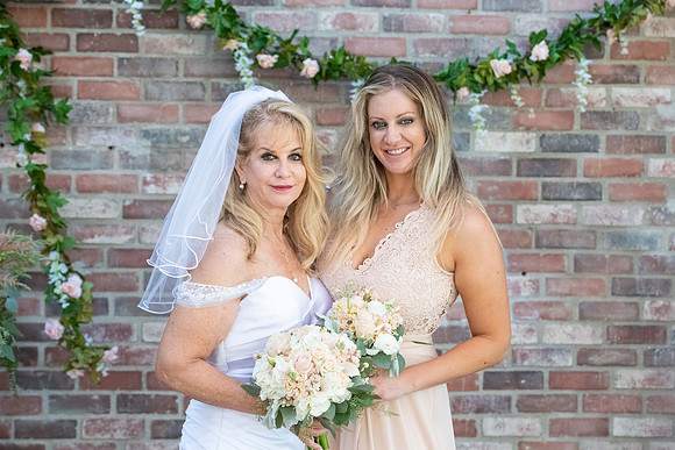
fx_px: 1613
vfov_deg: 15.9
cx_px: 338
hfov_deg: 23.6
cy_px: 225
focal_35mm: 86
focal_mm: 86
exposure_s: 1/1250
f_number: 5
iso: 1250
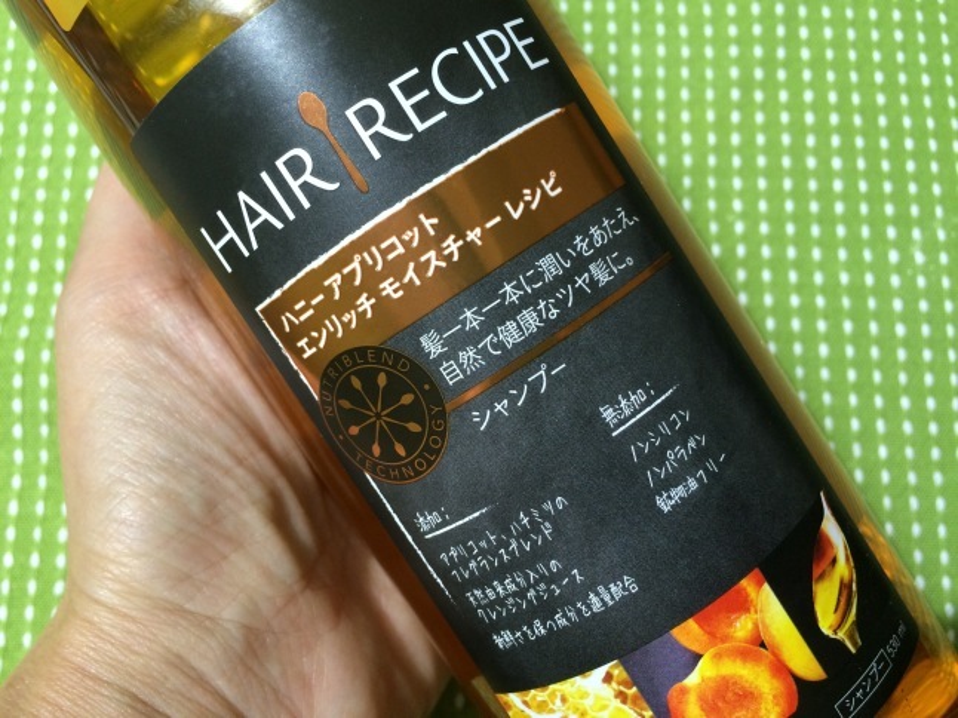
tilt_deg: -79.9
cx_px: 479
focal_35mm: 29
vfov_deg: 48.2
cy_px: 359
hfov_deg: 61.7
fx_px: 802
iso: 200
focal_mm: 4.15
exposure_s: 1/33
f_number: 2.2
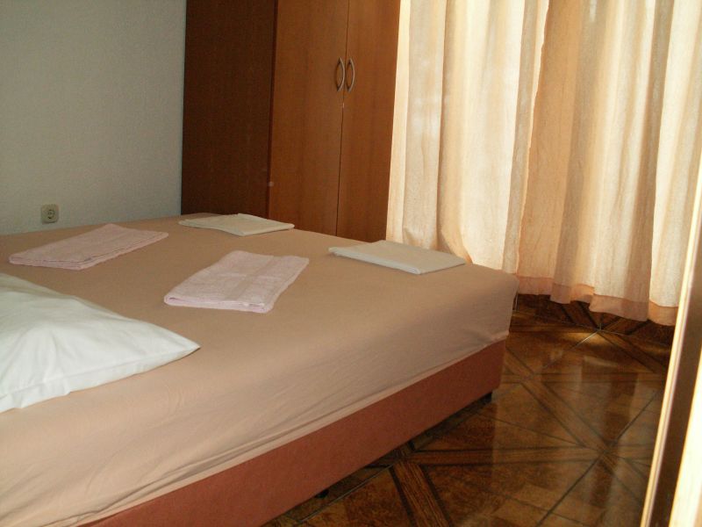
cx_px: 351
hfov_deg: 52.6
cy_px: 264
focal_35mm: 35
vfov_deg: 40.7
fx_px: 710
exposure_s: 1/40
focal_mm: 5.86
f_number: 2.8
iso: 160
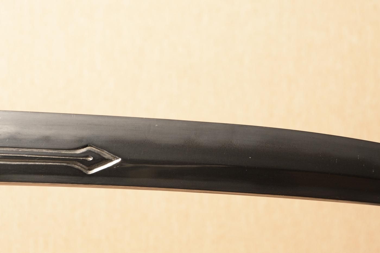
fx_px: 1345
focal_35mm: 128
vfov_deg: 10.7
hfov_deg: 16.1
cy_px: 126
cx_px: 190
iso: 400
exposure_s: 1/2
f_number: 11
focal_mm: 85
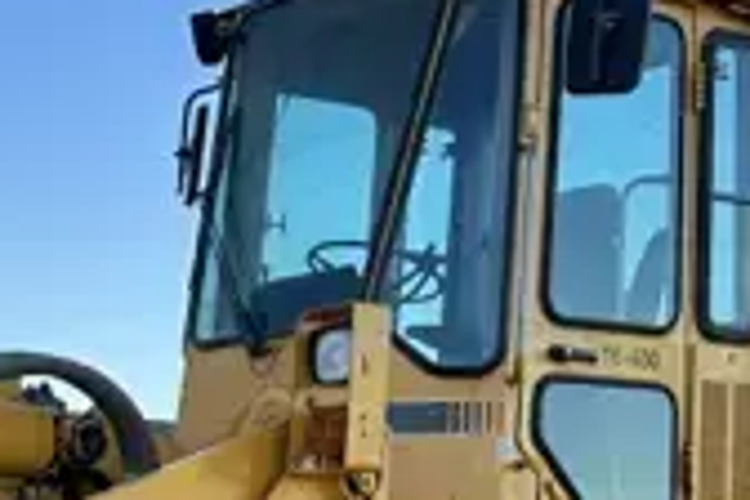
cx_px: -54
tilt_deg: -6.6
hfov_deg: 20.5
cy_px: 777
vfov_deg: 13.5
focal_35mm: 95
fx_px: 1979
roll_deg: +1.8
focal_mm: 6.86
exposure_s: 1/1119
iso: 80
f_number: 1.78
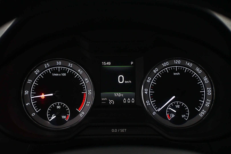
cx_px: 116
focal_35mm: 49
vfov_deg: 27.7
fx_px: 313
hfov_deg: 40.5
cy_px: 77
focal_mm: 32.5
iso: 3200
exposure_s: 1/100
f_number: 5
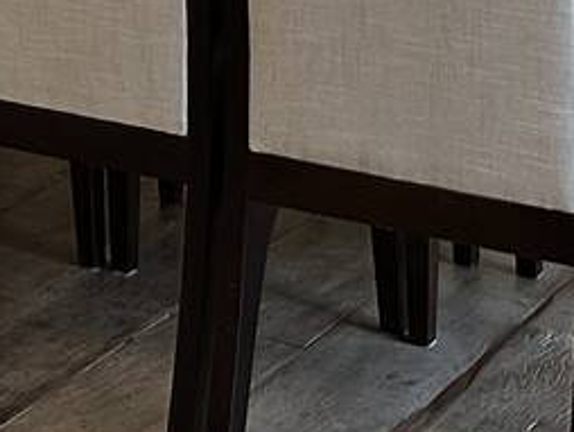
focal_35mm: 136
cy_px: -597
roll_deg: +1.1
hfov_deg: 14.3
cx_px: 14
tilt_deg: -0.7
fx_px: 2257
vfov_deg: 9.7
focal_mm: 6.86
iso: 250
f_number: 1.78
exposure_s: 1/60
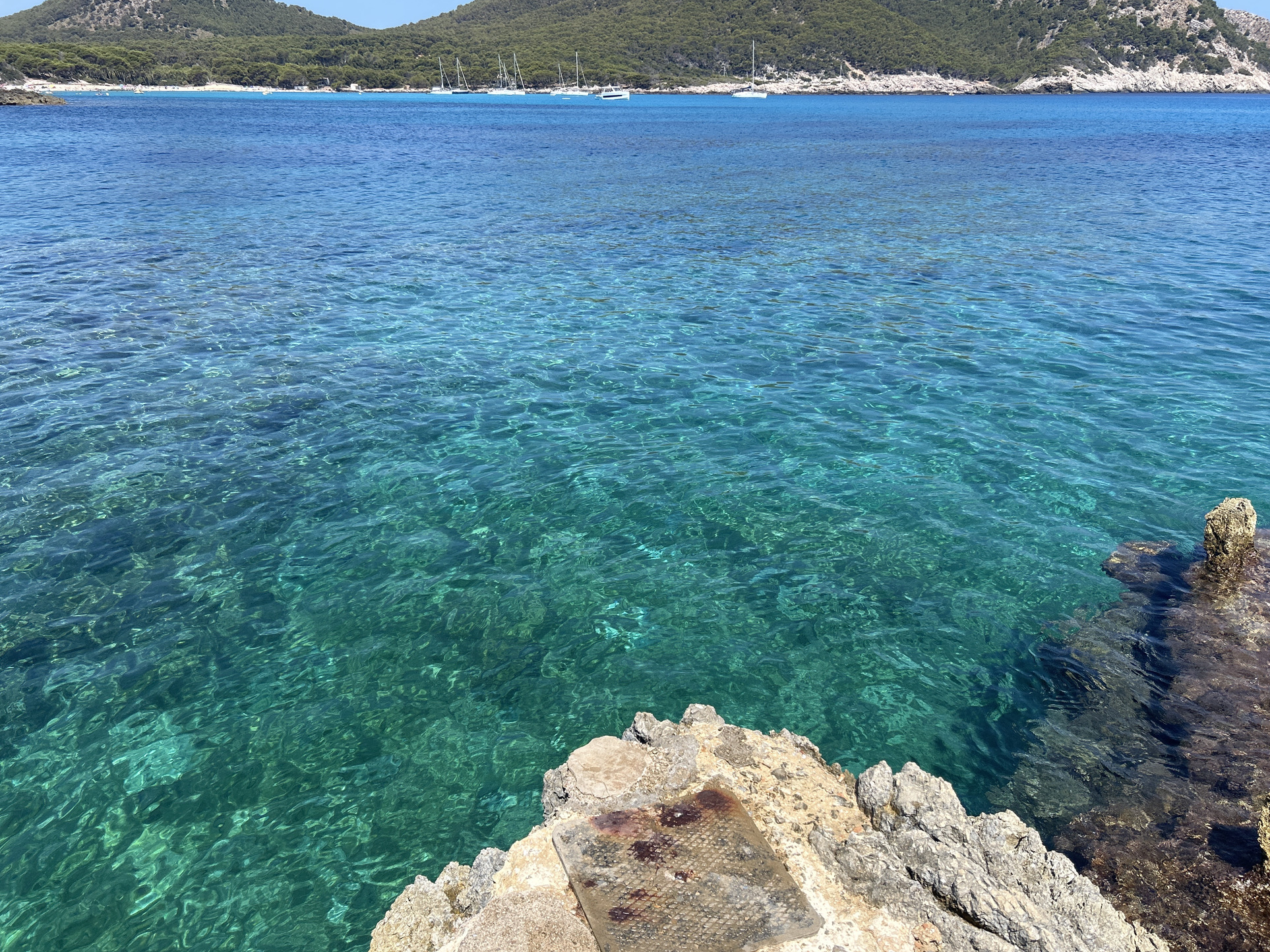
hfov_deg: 65.3
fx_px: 990
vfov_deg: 51.3
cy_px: 487
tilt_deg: -22.3
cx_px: 644
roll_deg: +0.3
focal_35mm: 27
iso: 50
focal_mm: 5.7
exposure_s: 1/3571
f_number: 1.5
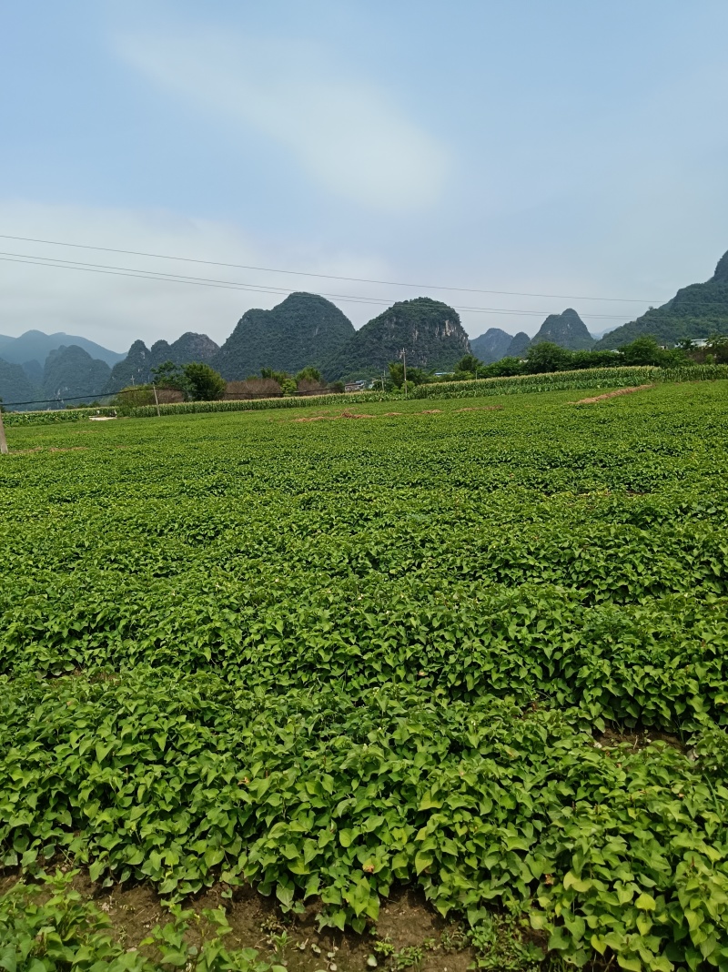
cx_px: 364
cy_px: 486
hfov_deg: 51.3
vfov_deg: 65.3
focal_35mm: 27
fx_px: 758
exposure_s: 1/600
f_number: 1.8
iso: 107
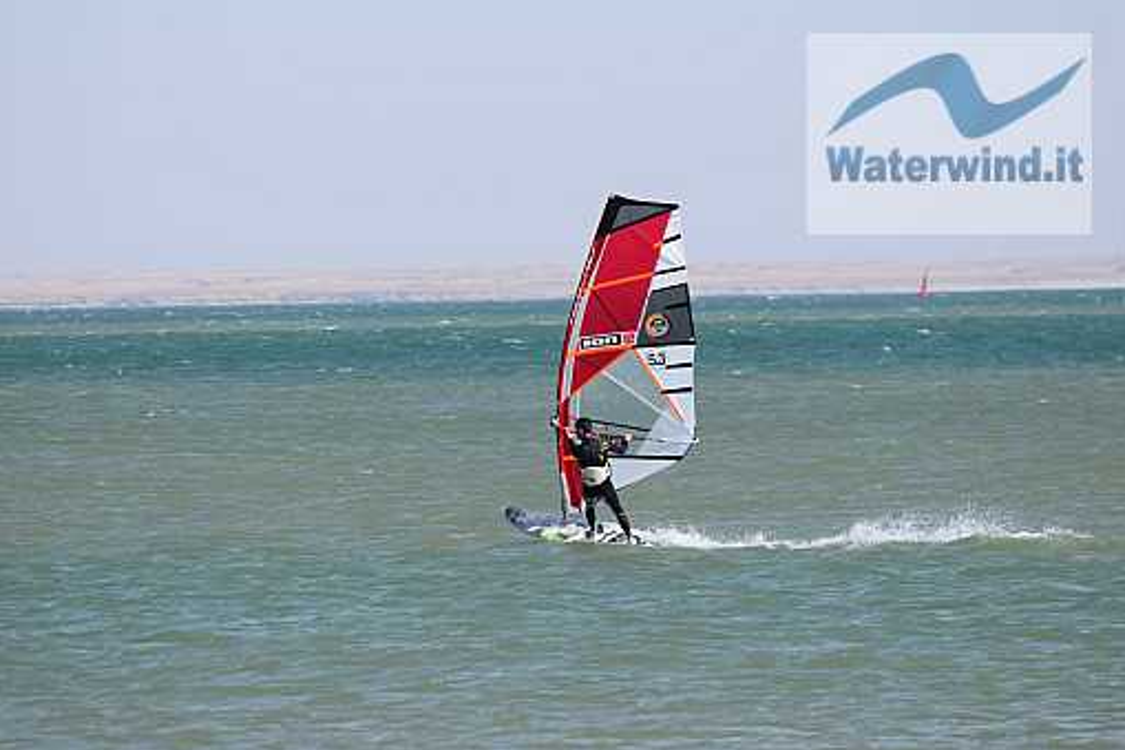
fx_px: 14151
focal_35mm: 453
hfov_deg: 4.6
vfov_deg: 3.0
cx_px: 564
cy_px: 374
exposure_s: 1/800
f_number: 7.1
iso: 200
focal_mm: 300
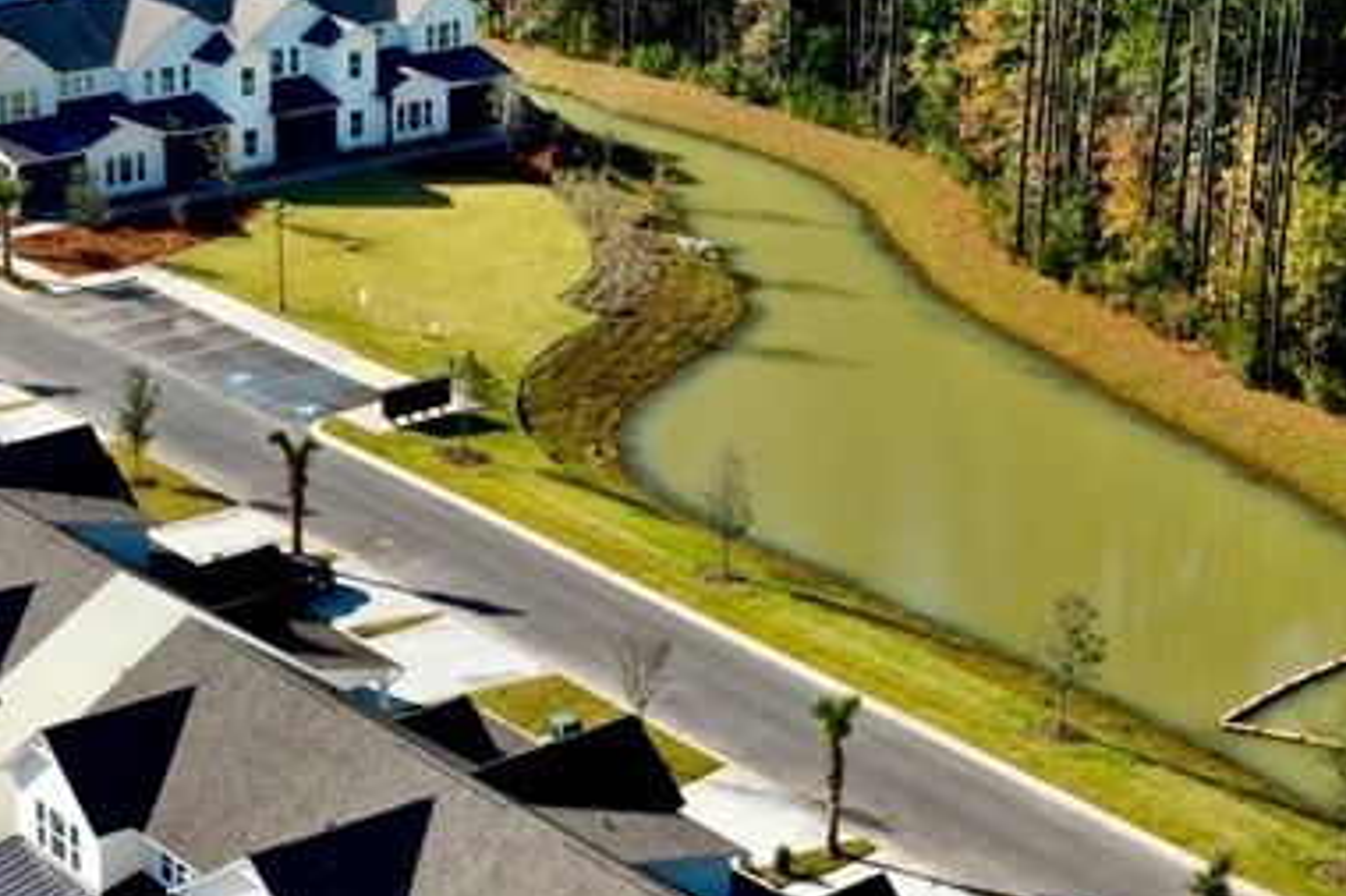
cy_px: 499
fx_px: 2990
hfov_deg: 25.4
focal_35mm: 80
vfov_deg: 17.0
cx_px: 616
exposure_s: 1/60
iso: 100
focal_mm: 10.26
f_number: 11
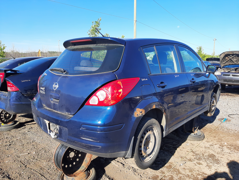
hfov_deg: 67.3
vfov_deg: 53.1
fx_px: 180
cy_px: 90
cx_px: 120
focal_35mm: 26
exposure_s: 1/674
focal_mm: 3.92
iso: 40
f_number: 1.7
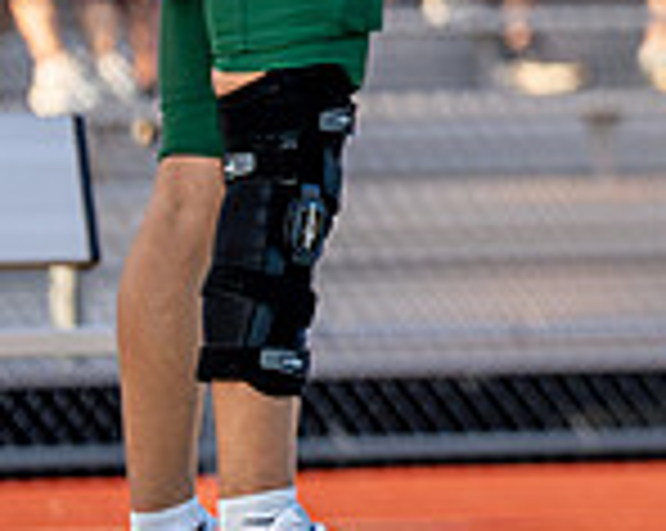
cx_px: 1137
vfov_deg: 2.0
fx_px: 15197
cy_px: -347
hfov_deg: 2.5
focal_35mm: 772
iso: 320
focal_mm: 170
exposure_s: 1/2000
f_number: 2.8
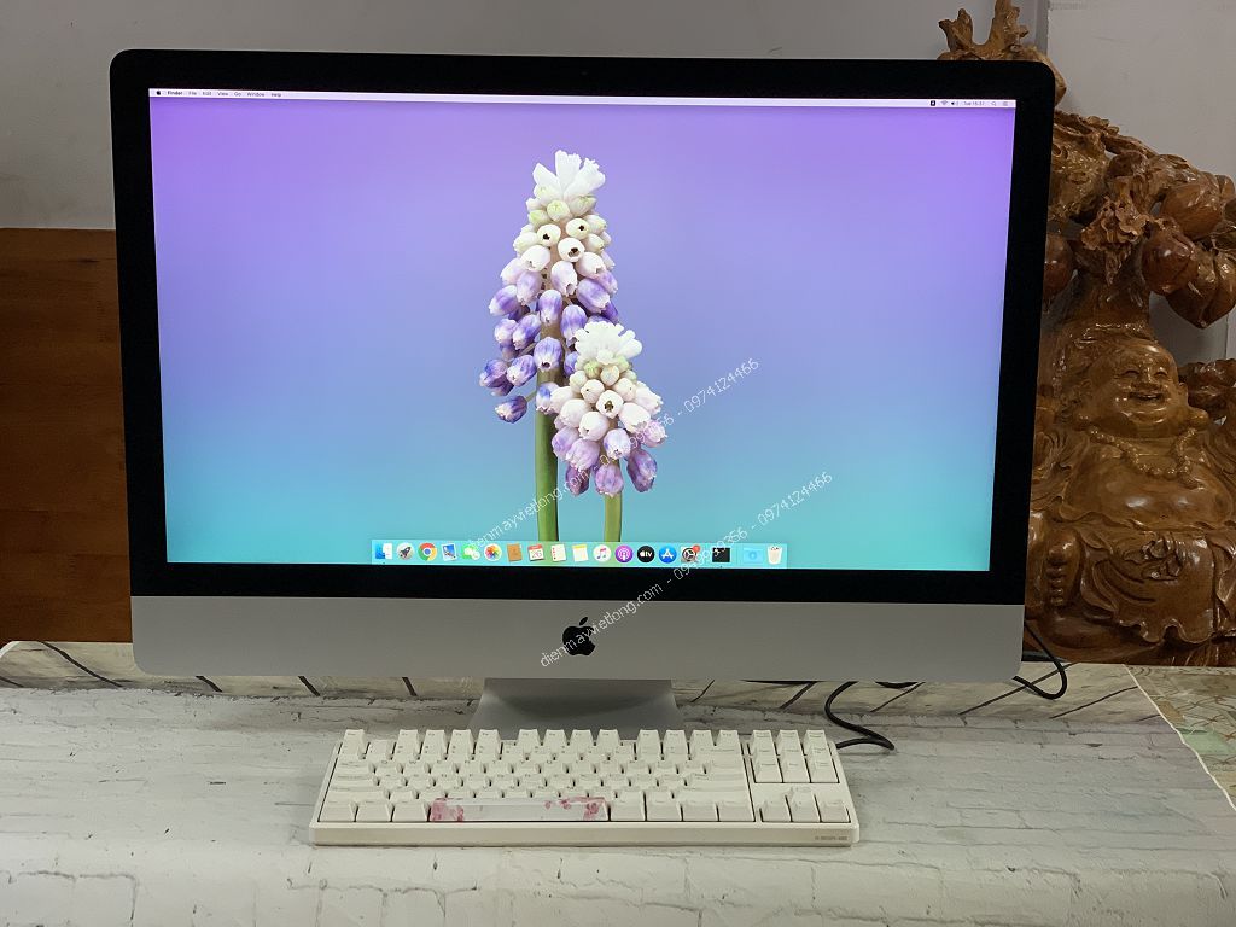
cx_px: 618
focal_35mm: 52
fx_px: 1857
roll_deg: -0.9
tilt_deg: -9.5
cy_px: 464
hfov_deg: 36.8
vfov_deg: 28.0
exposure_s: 1/50
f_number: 2.4
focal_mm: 6
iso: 100
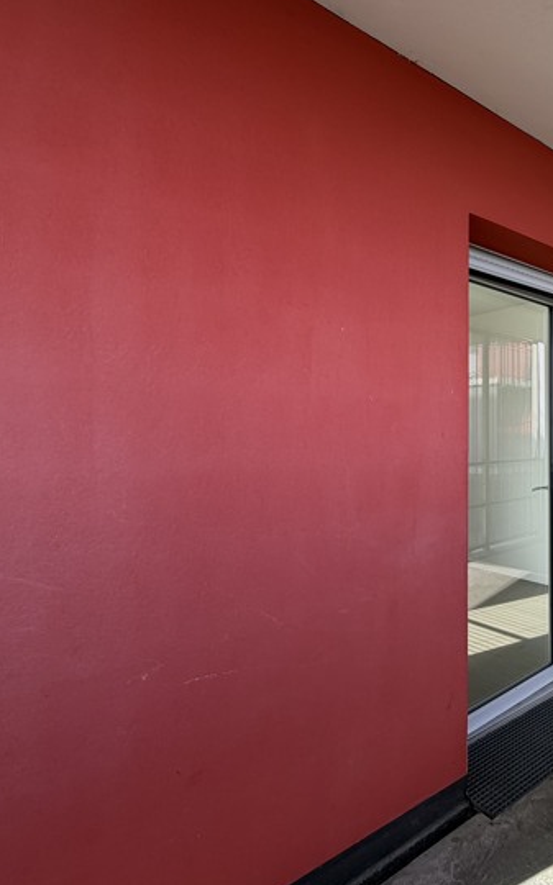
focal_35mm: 22
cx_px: 561
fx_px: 531
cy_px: 439
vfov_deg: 79.7
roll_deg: +0.7
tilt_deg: -0.2
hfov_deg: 45.7
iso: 40
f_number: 2.2
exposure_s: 1/128
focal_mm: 2.22
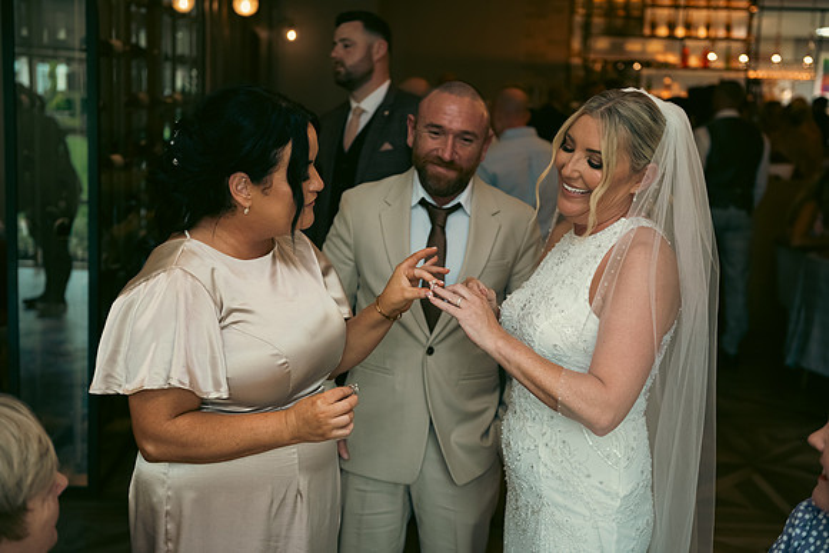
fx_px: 1152
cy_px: 276
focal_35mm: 50
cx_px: 414
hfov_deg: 39.6
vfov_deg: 27.0
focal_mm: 50
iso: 800
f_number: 3.5
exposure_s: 1/160
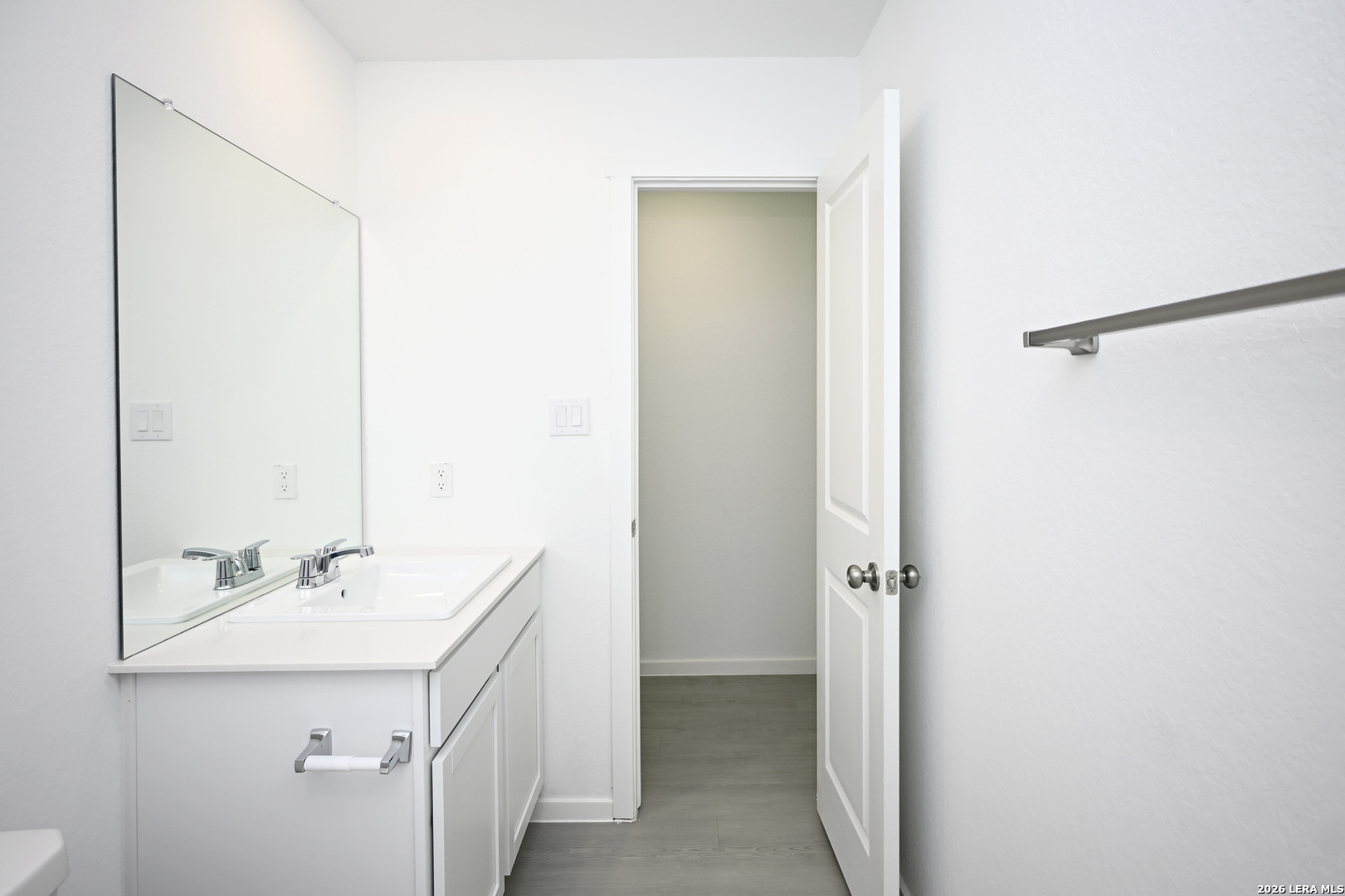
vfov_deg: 67.4
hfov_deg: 90.0
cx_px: 672
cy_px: 448
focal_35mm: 18
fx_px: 672
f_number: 3.5
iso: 64
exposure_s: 1/40
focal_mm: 12
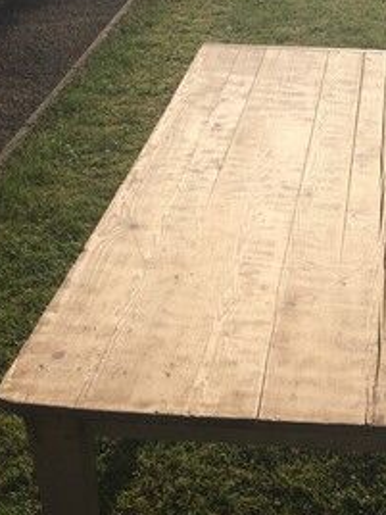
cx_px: 346
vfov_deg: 29.1
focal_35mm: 65
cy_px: 417
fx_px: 966
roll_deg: +3.3
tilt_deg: -35.2
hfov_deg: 22.1
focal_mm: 4.15
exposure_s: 1/3165
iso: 32
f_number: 2.2
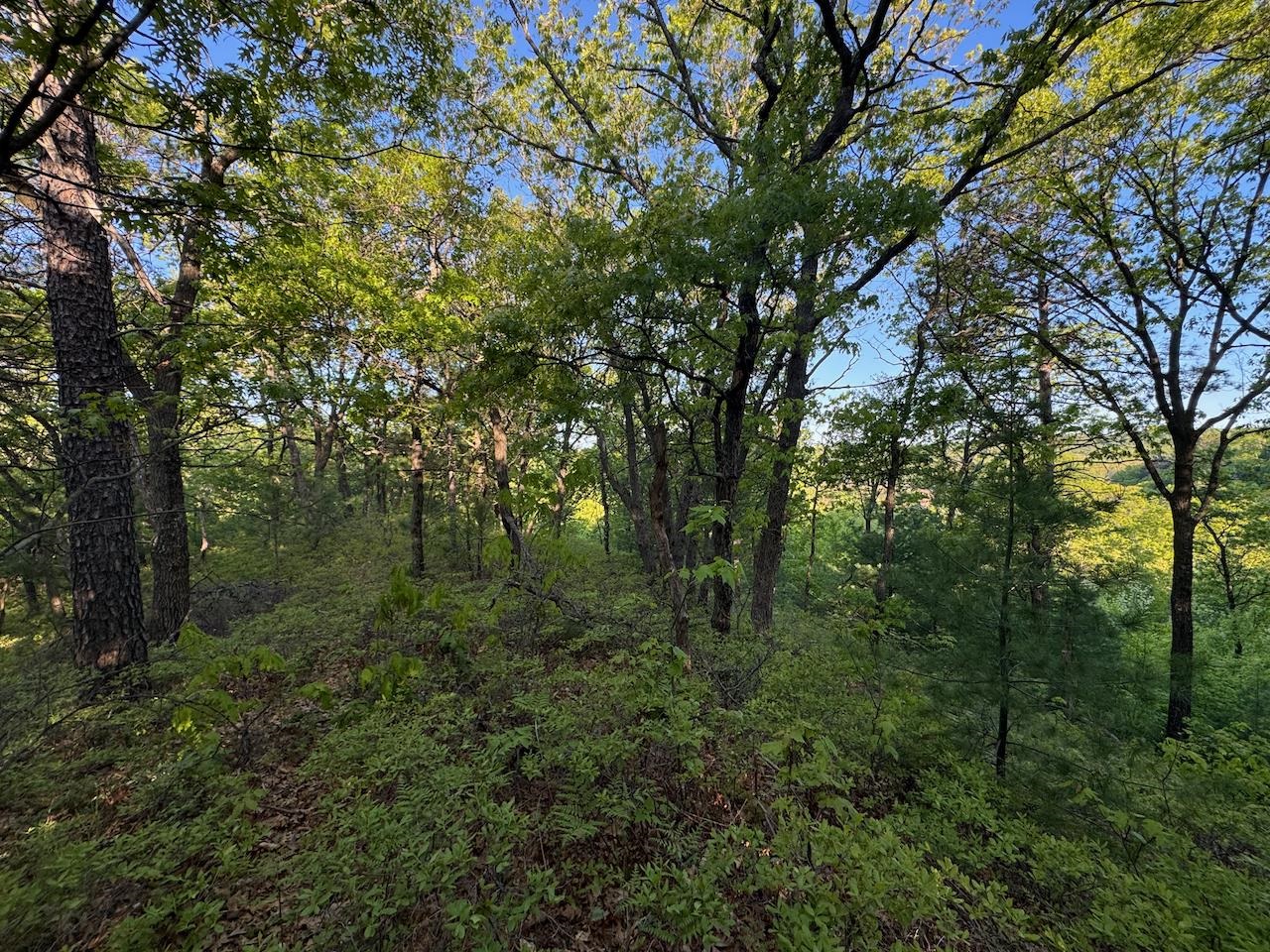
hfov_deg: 102.1
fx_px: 514
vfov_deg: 85.7
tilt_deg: -1.8
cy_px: 476
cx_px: 635
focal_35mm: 14
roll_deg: +1.4
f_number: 2.2
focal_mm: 2.22
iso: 40
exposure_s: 1/197
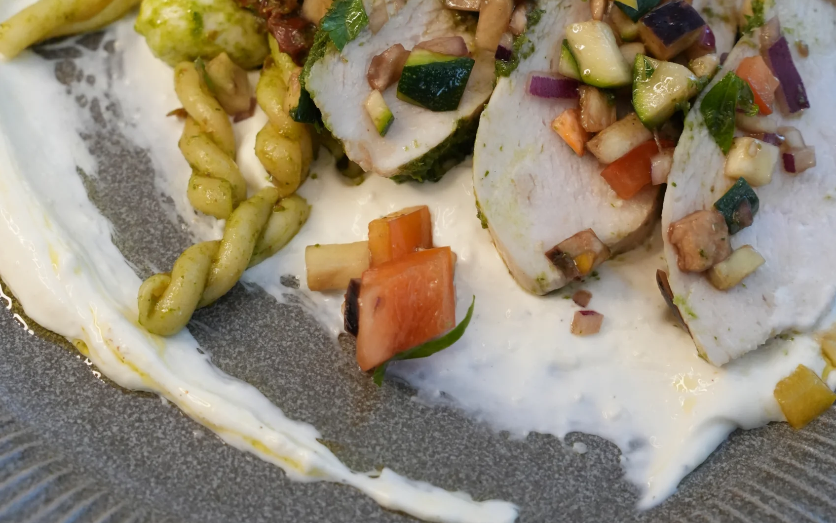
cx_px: 421
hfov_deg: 26.6
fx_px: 1768
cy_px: 75
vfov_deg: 16.6
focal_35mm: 78
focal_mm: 50.4
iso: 5000
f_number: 7.1
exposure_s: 1/160
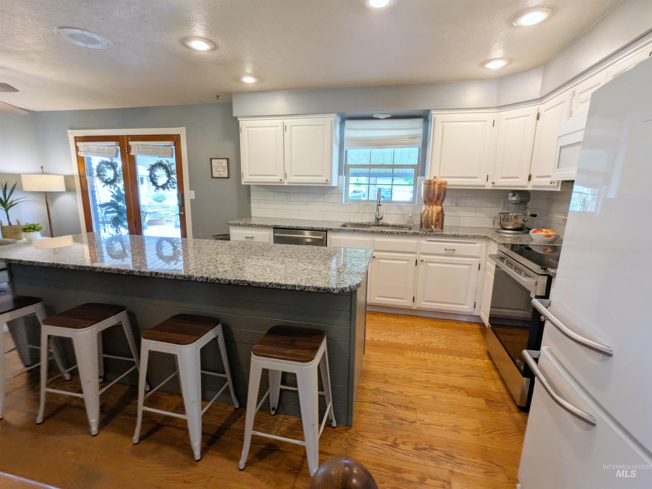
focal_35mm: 16
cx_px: 326
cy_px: 244
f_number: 2.2
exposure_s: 1/120
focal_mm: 2.35
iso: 137
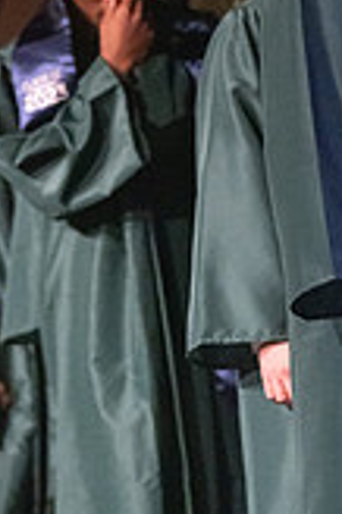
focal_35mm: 300
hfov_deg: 4.6
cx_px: 430
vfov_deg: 6.8
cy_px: -69
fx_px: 4284
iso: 16000
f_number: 2.8
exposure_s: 1/1000
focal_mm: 109
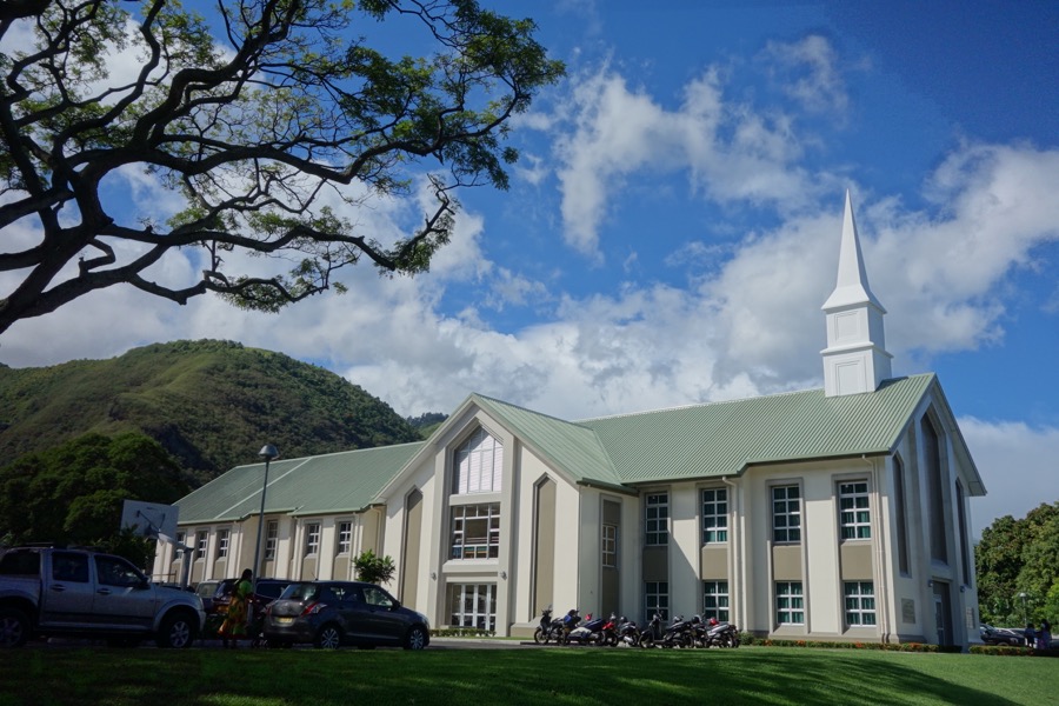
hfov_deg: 55.8
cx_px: 530
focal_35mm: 34
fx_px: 1000
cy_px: 353
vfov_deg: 38.9
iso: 125
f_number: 5.6
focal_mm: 12.62
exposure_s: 1/640
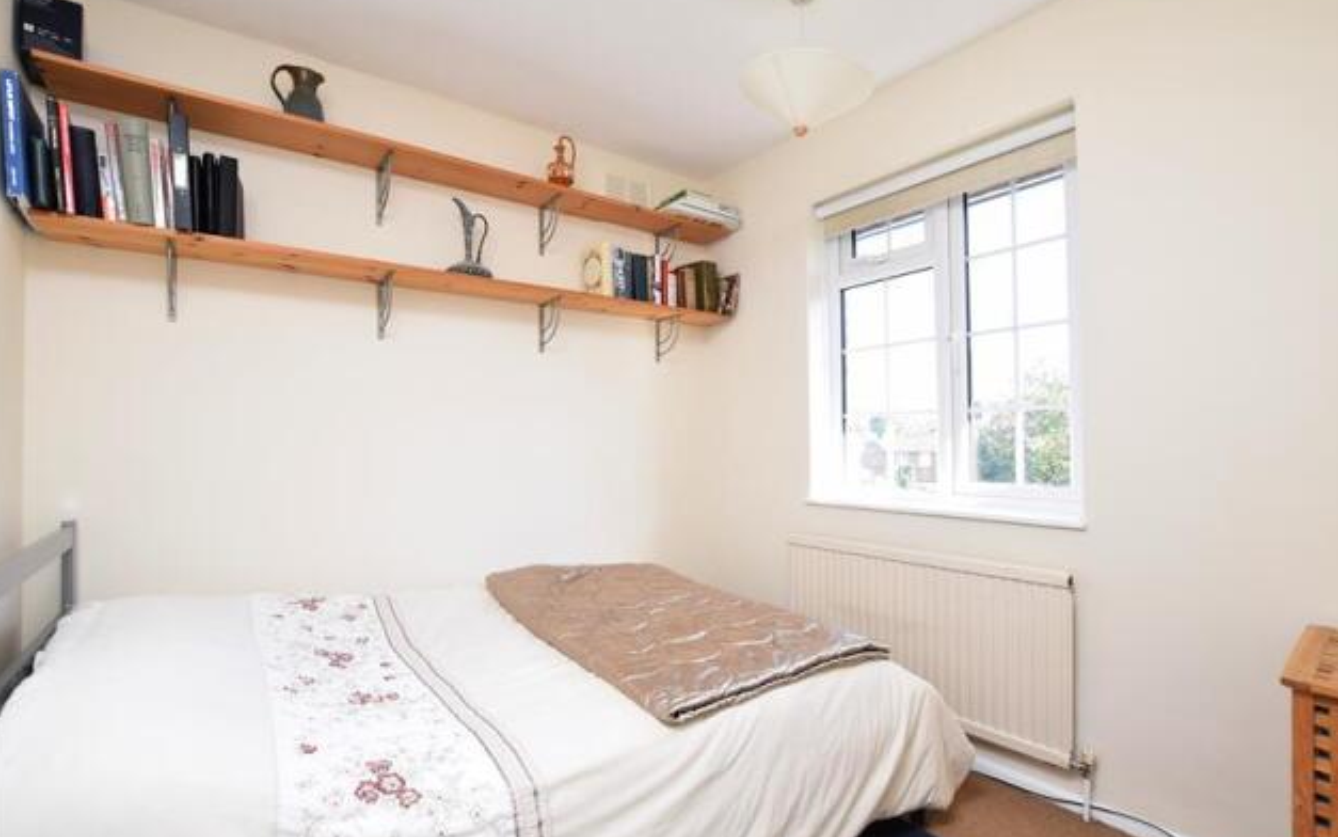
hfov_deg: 97.8
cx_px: 687
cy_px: 435
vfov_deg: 71.2
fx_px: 583
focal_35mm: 16
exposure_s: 1/40
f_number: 10
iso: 400
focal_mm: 10
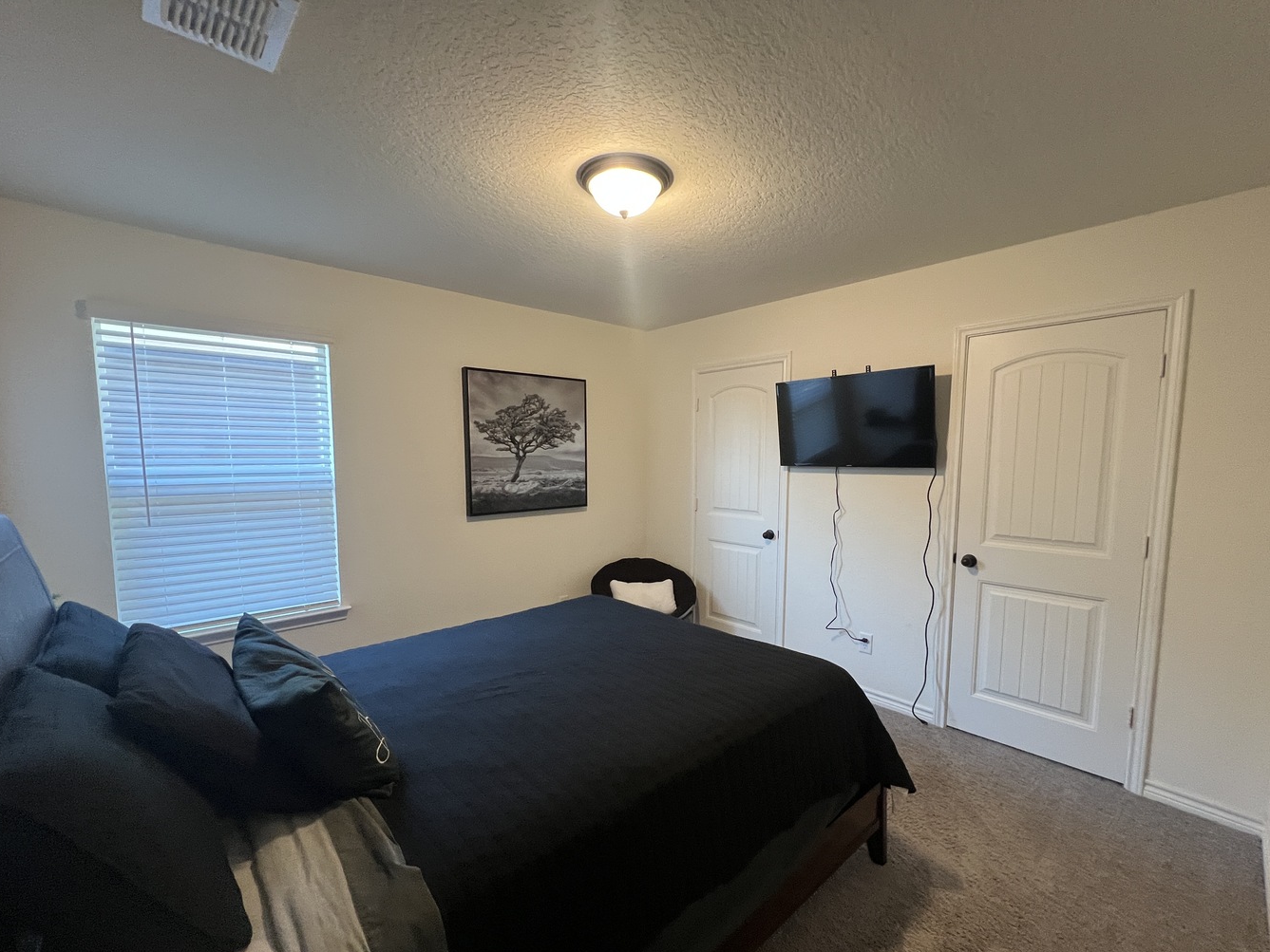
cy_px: 511
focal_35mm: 14
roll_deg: +0.7
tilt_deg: -6.0
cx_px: 640
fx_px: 514
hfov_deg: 102.1
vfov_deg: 85.5
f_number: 1.8
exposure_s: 1/60
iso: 320
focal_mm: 1.57
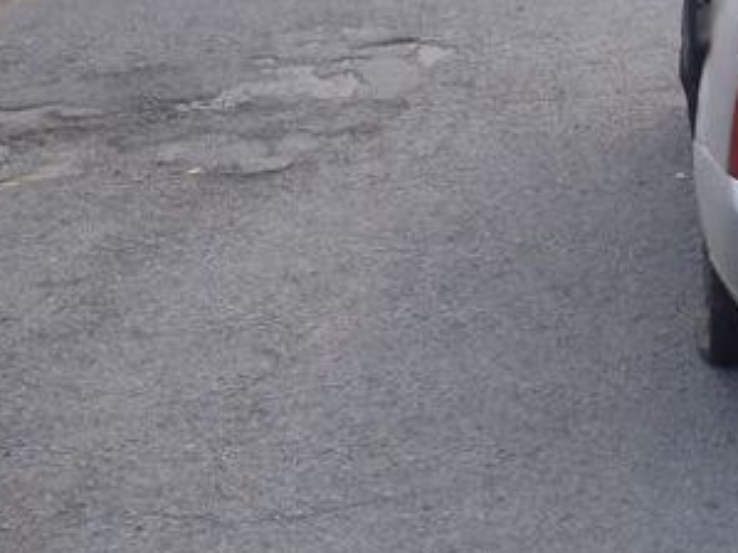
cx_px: 950
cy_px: 114
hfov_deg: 19.0
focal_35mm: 96
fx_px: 2046
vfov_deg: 15.3
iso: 80
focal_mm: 5
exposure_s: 1/100
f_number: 3.9
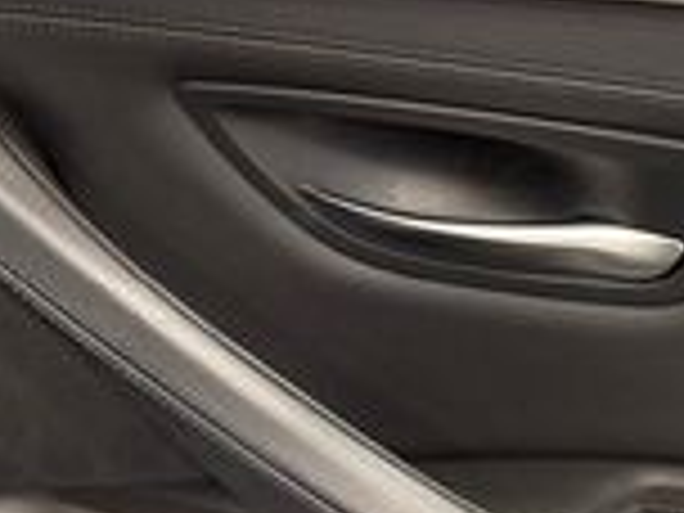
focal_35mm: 101
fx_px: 1996
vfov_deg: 14.6
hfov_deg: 18.0
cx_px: 922
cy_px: 328
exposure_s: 1/60
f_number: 1.78
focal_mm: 6.76
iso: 160
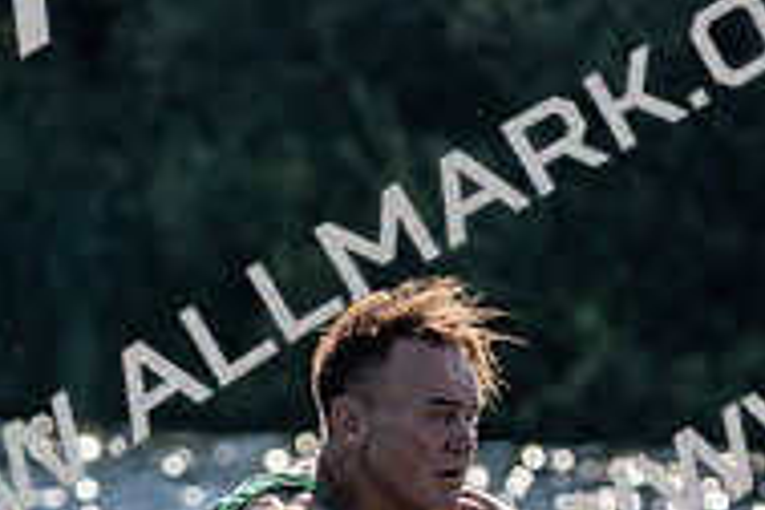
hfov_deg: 2.4
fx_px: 18082
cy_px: 650
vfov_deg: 1.6
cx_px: 227
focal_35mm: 851
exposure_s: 1/1600
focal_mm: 277
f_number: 5.6
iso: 100
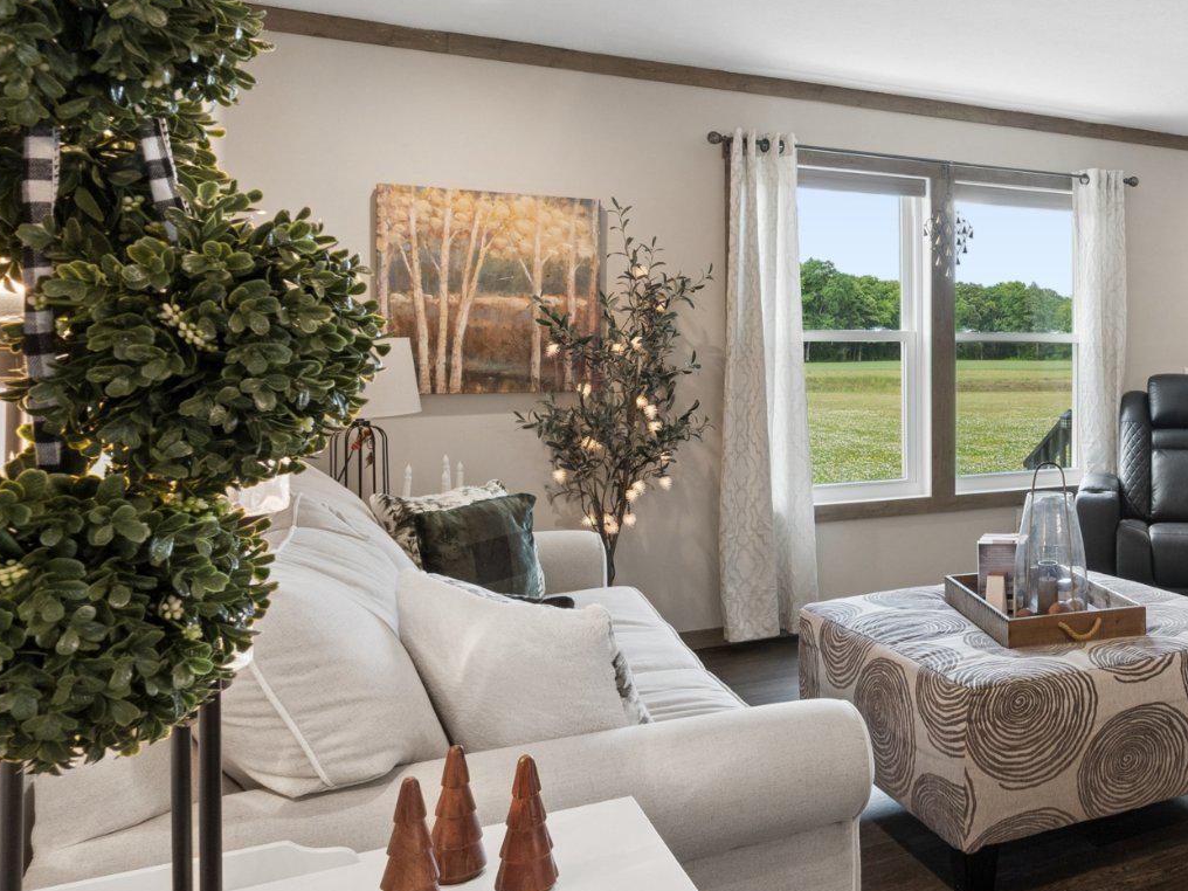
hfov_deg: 50.9
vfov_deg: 44.1
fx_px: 1097
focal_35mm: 32
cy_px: 378
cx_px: 1049
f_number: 8
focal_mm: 11
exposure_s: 1/20
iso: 400
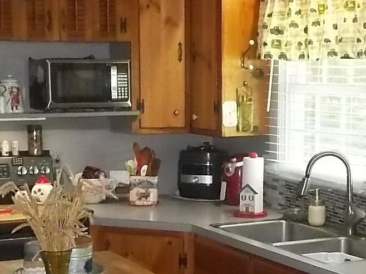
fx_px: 888
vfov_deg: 17.3
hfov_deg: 23.3
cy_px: 248
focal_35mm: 84
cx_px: 203
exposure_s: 1/30
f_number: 3.5
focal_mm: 4.9
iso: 400
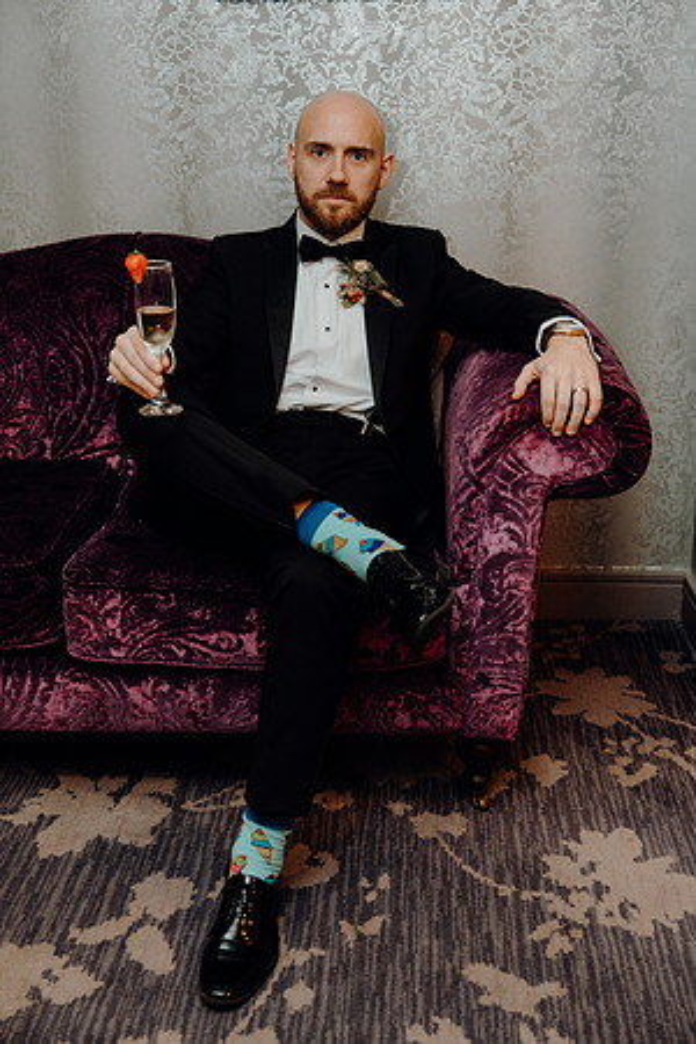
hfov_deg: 31.2
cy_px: 522
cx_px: 348
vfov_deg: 45.4
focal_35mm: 43
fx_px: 1247
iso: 2500
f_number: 3.5
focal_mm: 43
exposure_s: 1/160
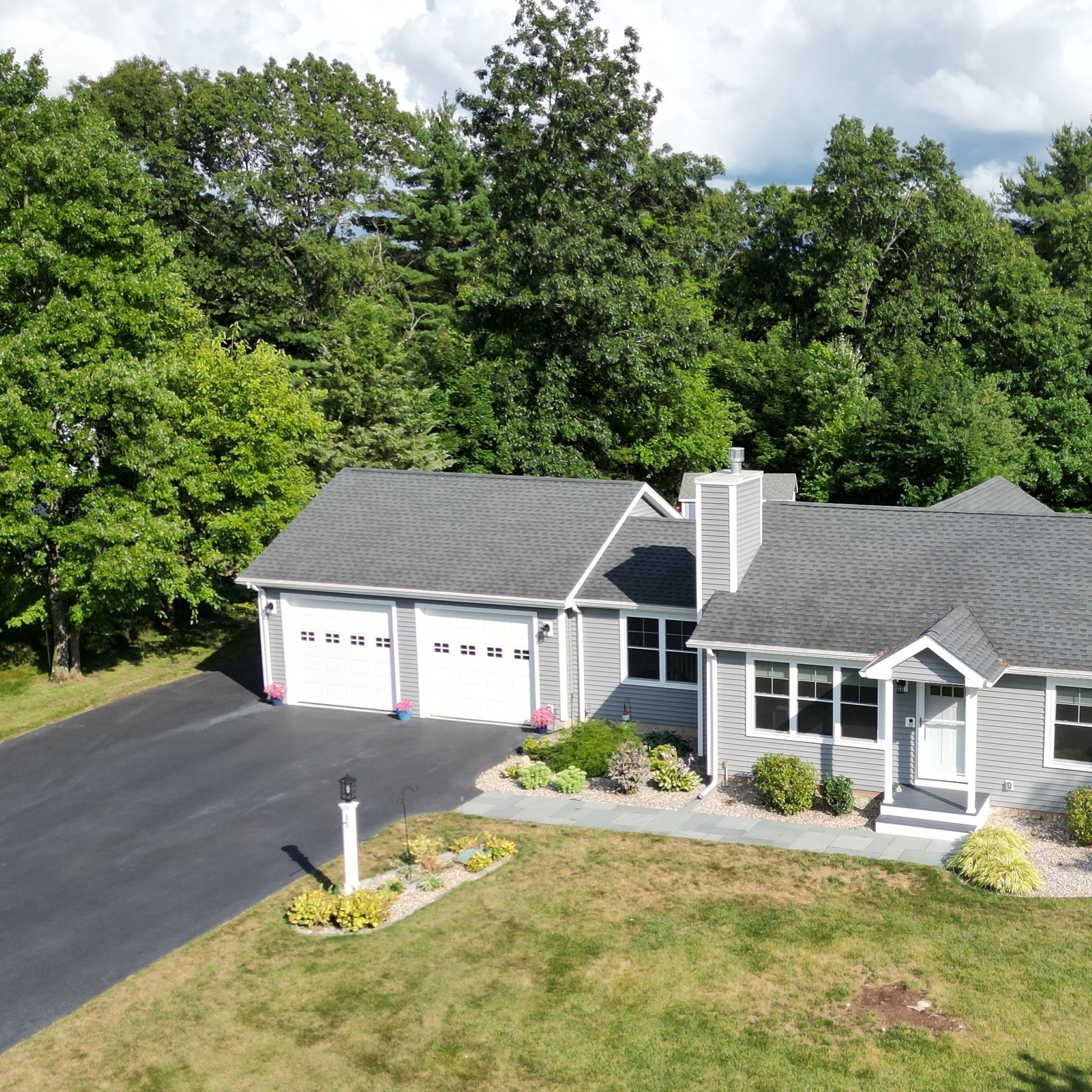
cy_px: 614
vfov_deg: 40.0
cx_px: 780
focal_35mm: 42
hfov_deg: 39.2
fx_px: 1499
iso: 110
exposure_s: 1/3000
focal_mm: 6.72
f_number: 1.7
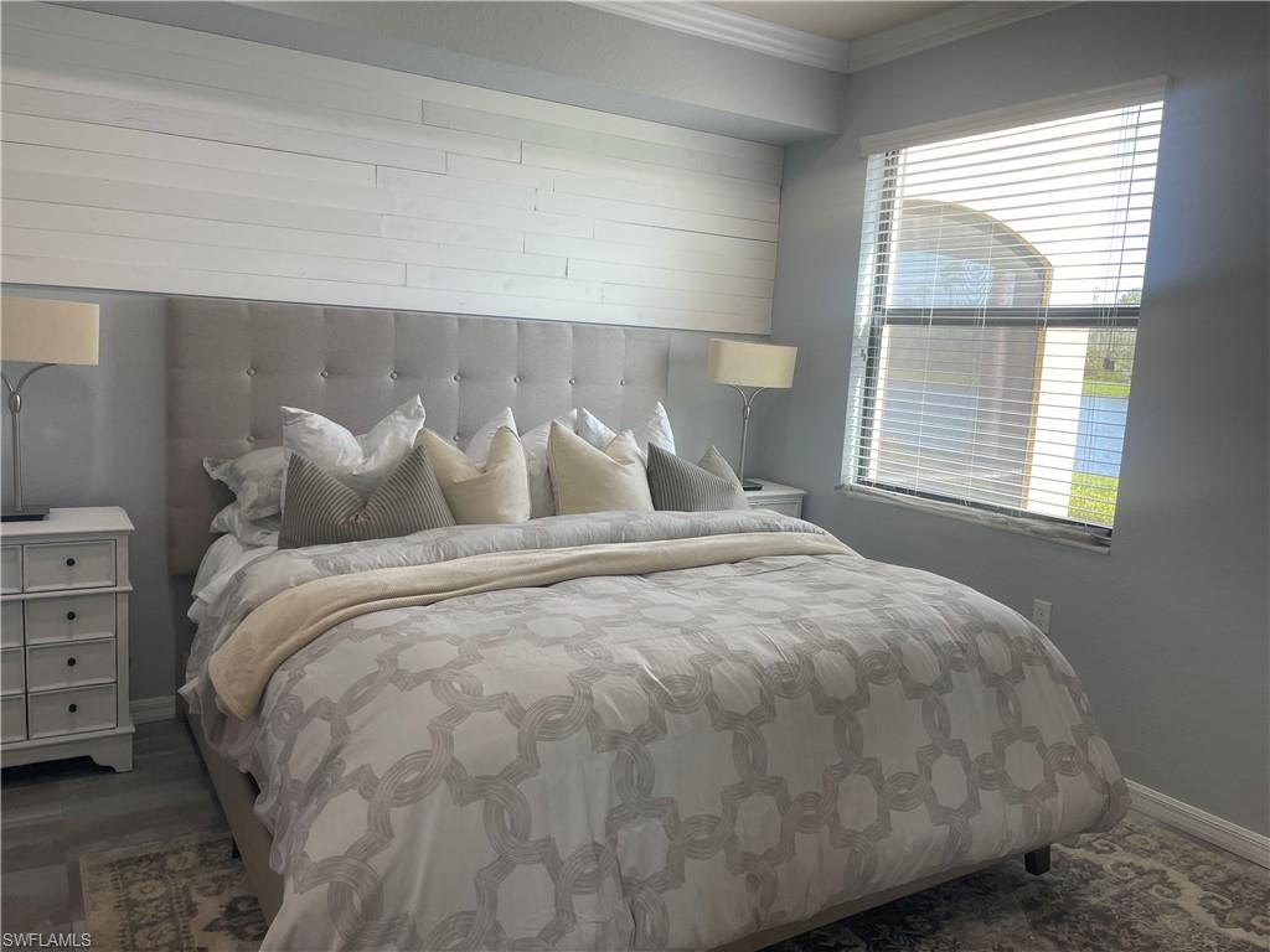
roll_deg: -2.8
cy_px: 476
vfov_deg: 54.9
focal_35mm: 25
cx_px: 635
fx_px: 917
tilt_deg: -6.4
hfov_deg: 69.4
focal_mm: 5.1
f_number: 1.6
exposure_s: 1/136
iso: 32
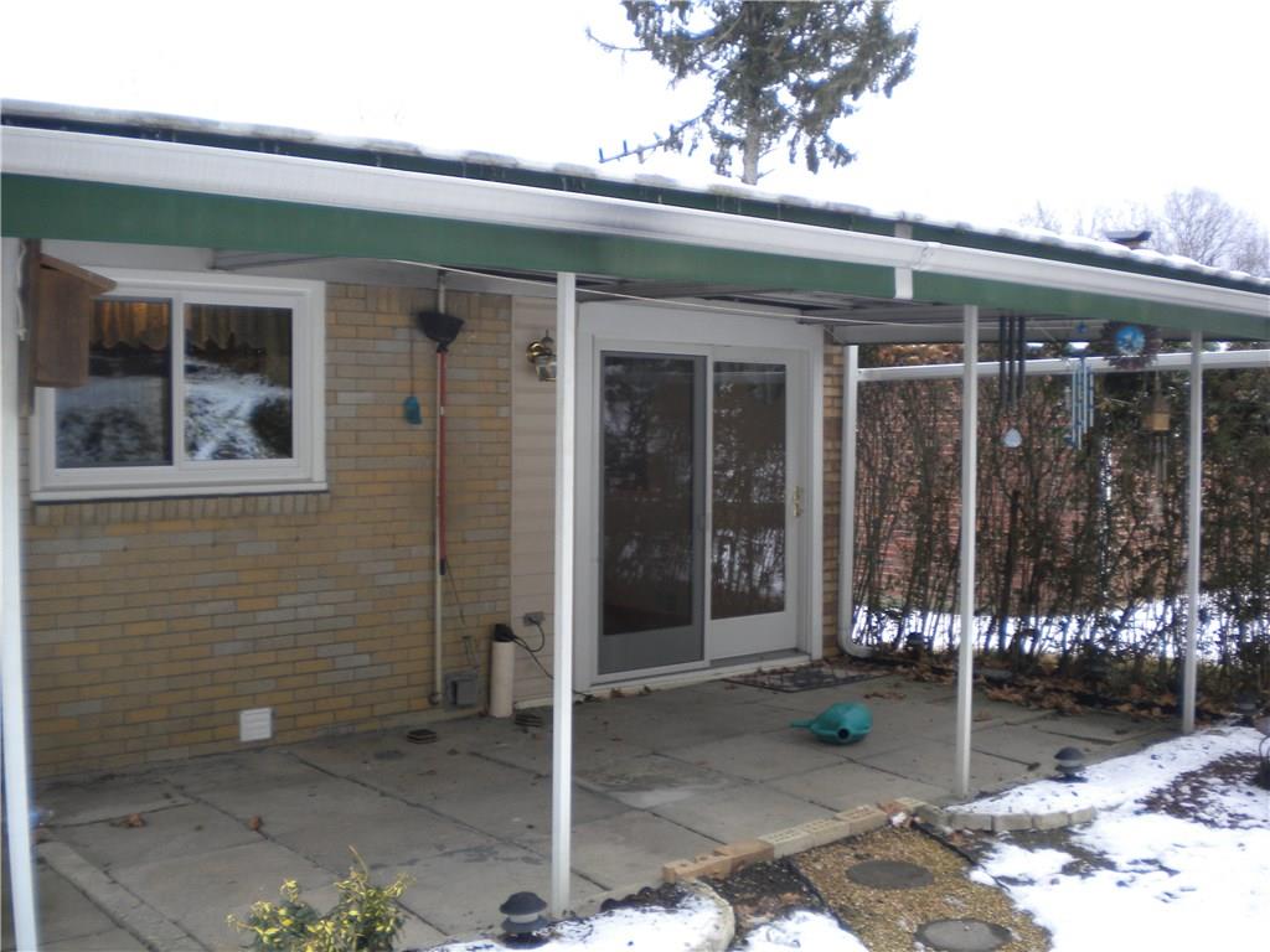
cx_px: 635
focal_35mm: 35
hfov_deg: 52.6
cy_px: 476
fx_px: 1284
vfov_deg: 40.7
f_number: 3.1
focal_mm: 6.3
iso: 91
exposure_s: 1/140
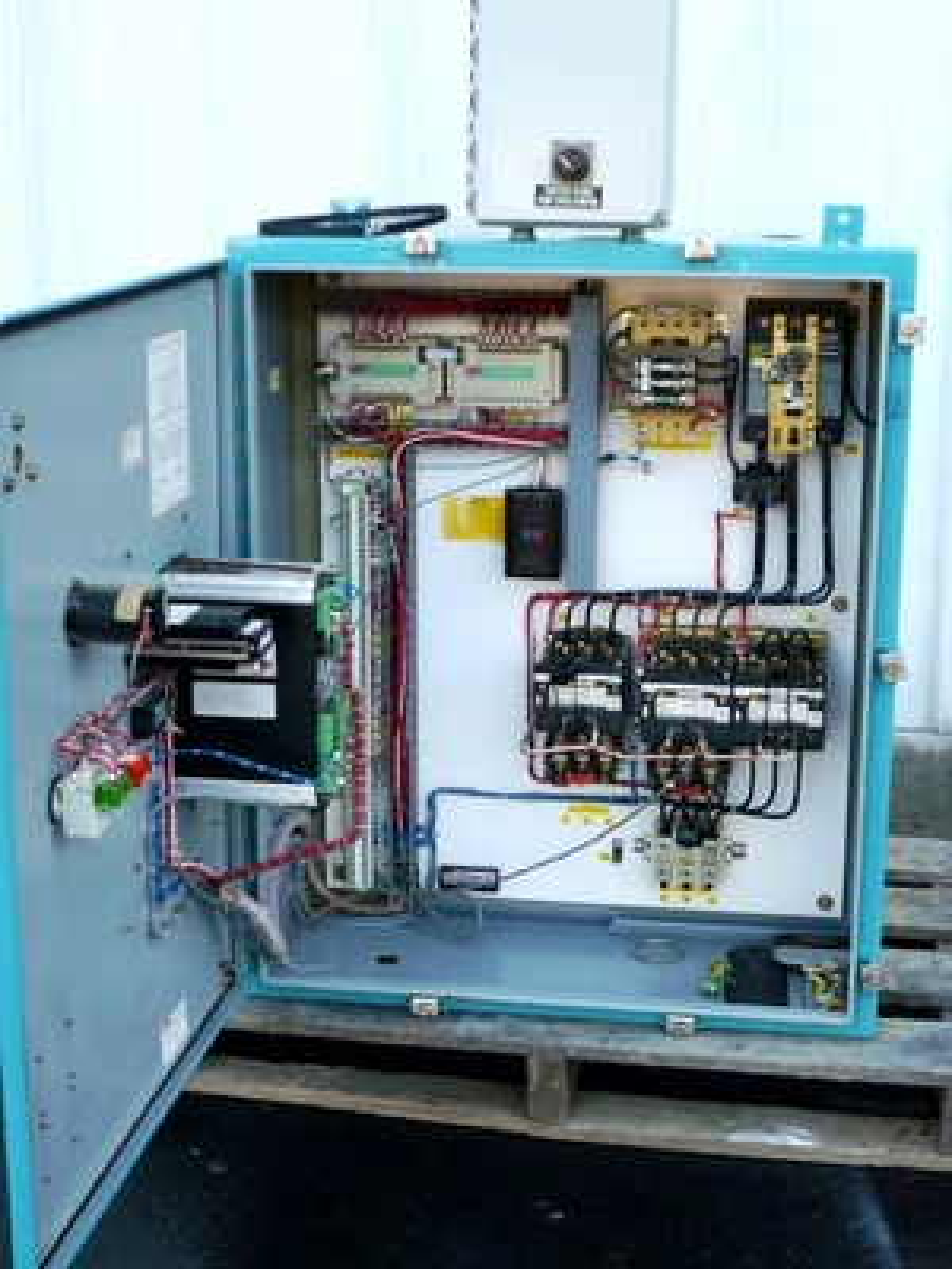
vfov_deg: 33.8
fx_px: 2090
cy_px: 634
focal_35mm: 57
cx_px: 476
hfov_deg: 25.7
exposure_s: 1/40
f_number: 5.2
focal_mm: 10
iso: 100
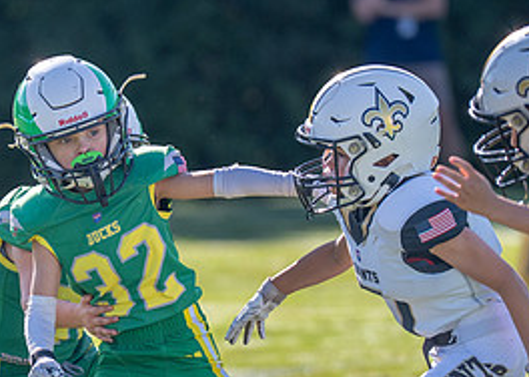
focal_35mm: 668
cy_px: 271
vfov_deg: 2.2
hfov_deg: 3.0
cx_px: 146
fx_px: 10026
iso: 250
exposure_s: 1/2500
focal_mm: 200
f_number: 2.8
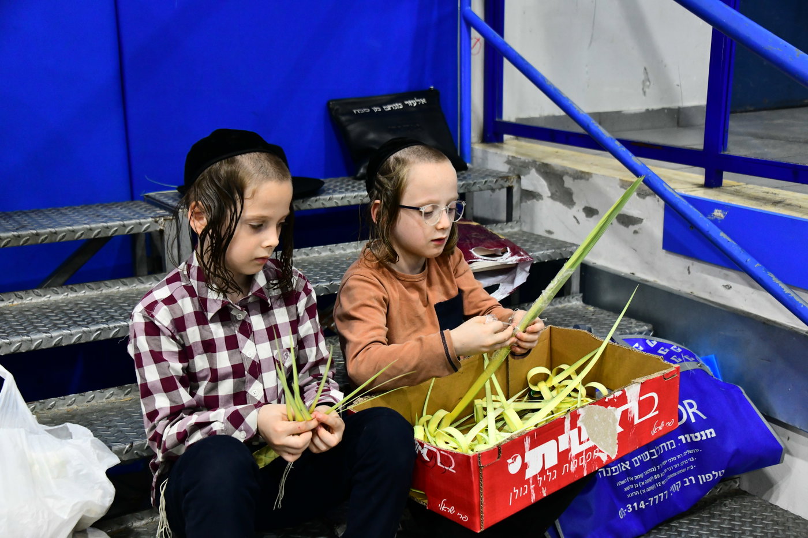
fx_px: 1077
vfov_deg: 28.1
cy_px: 269
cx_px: 404
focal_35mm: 48
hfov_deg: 41.1
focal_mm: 48
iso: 3200
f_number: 5.6
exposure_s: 1/250
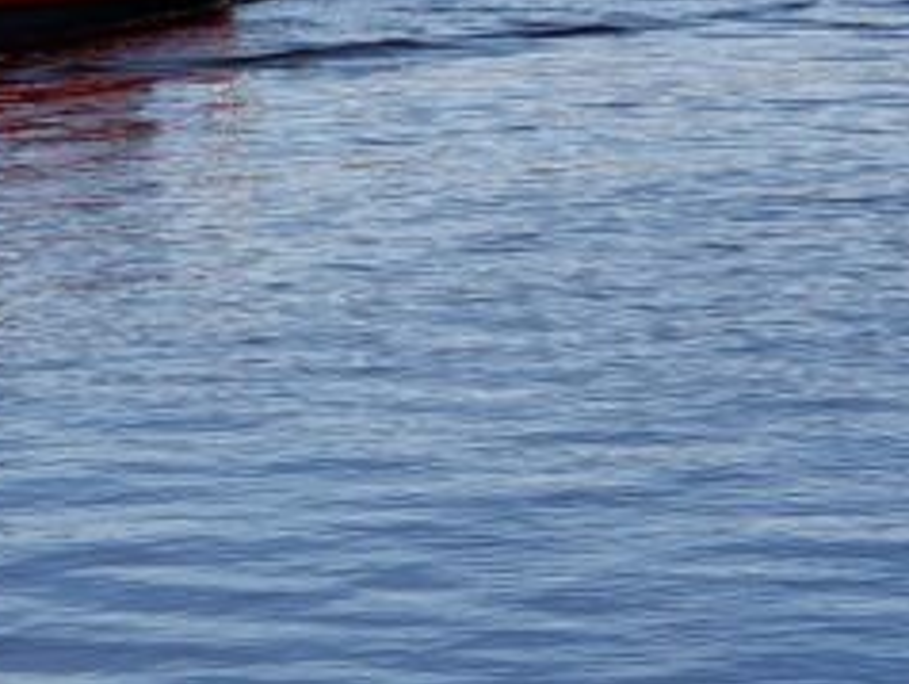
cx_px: -202
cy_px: -136
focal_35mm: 214
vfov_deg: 6.9
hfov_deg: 9.1
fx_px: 5625
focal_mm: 6
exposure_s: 1/662
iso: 32
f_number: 2.4
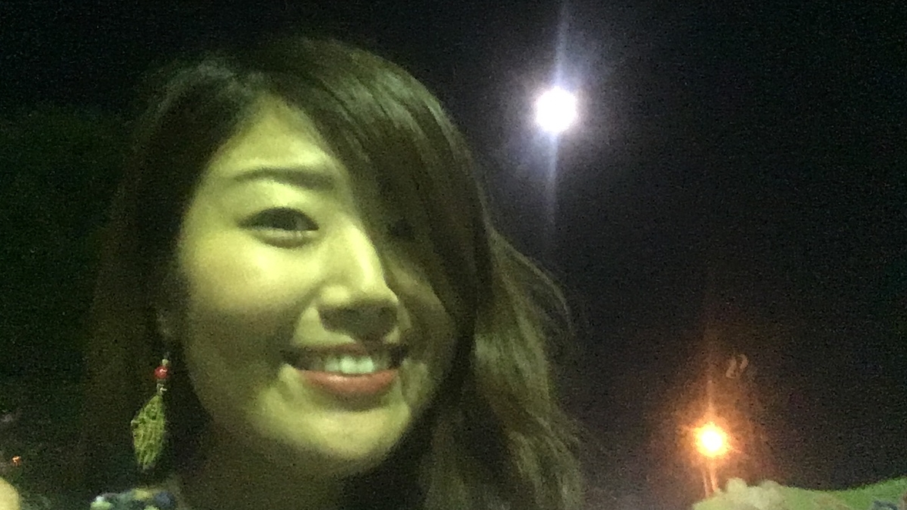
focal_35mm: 34
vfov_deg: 34.6
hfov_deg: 58.0
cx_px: 453
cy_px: 216
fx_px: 818
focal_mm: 2.15
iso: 1250
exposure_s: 1/15
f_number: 2.4
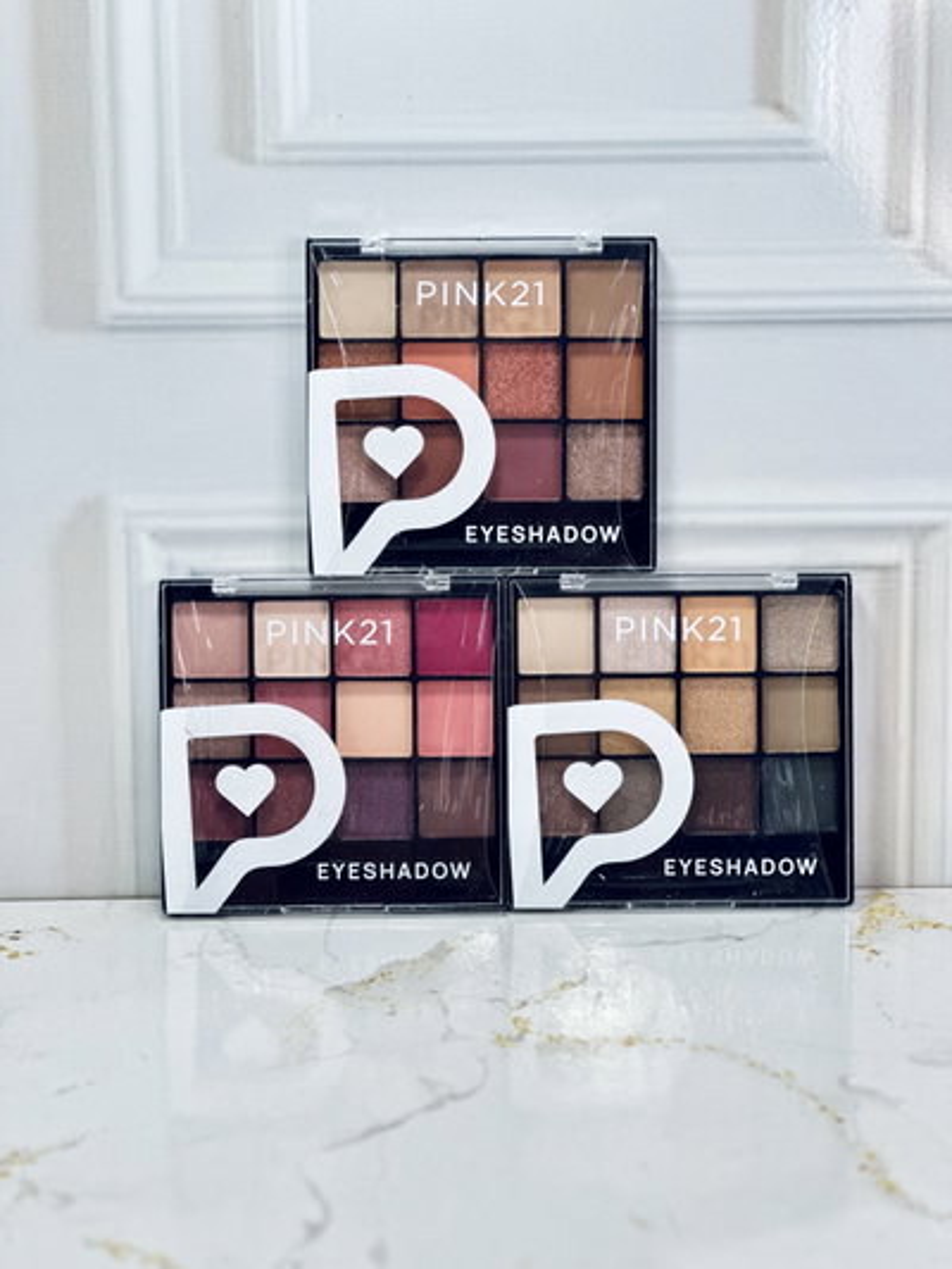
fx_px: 2822
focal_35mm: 77
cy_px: 634
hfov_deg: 19.1
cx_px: 476
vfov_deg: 25.3
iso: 250
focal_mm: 9
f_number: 2.8
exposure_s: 1/100
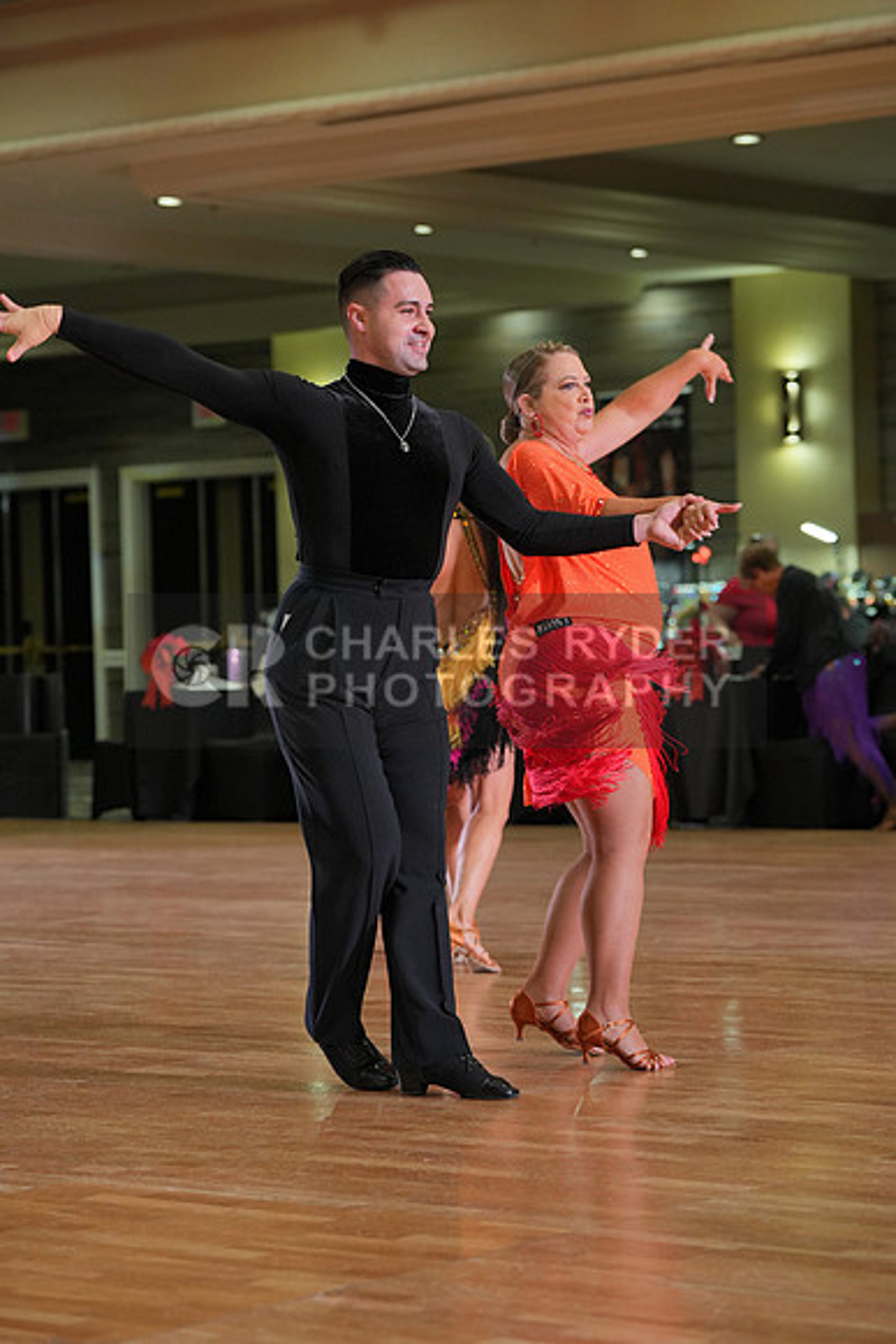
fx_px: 3544
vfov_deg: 21.5
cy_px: 672
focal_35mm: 95
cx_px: 448
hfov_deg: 14.4
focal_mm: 95
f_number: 4
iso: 1600
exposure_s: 1/400
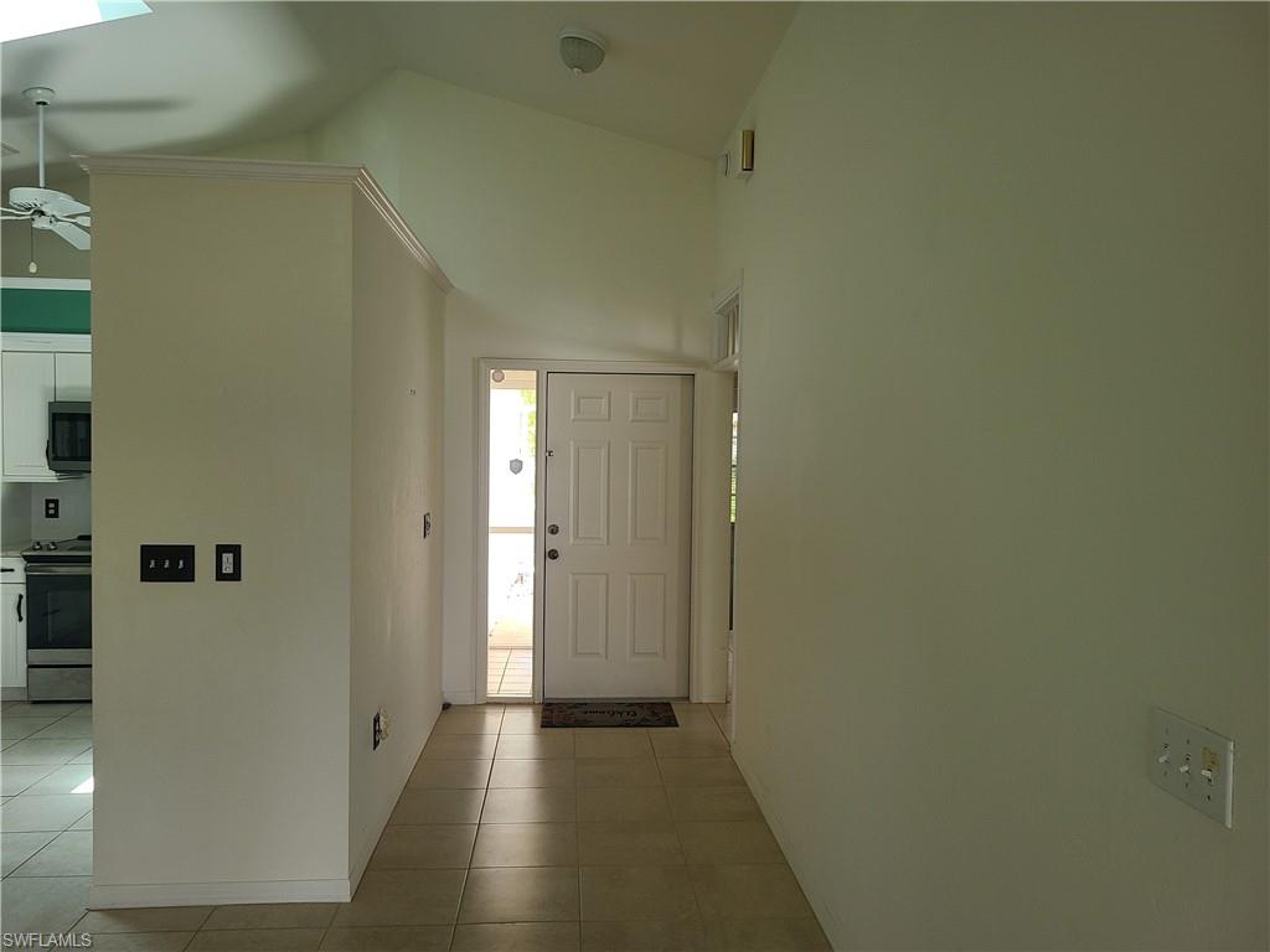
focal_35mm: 26
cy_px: 476
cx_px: 635
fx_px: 954
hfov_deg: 67.3
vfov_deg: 53.1
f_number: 1.8
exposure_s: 1/120
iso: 80
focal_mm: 5.4
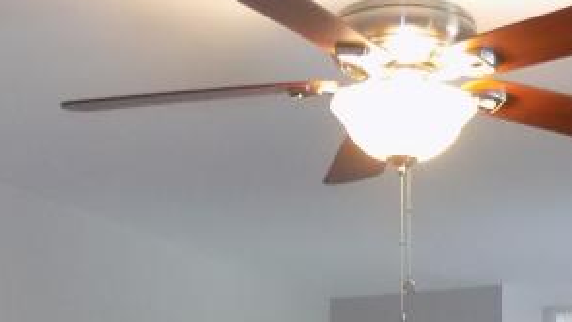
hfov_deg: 24.4
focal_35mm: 87
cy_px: 621
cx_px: 368
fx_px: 1320
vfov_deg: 12.4
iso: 320
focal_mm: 4
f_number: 3.1
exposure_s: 1/30
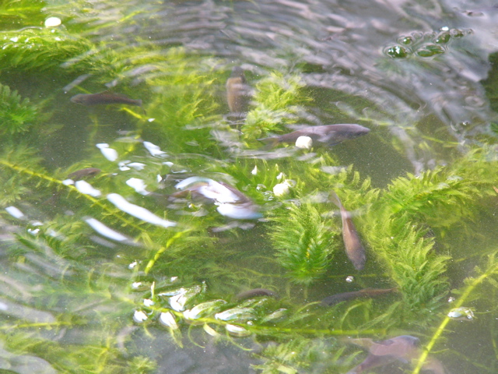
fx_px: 2431
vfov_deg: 8.8
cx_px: 249
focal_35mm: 169
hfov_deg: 11.7
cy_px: 187
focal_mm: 28.1
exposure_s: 1/60
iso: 150
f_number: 2.8
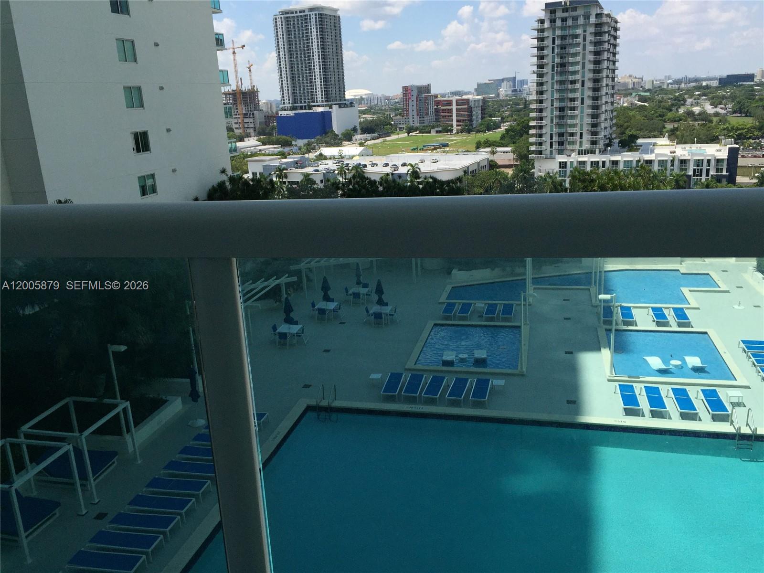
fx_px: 640
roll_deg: +3.1
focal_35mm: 29
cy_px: 286
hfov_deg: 61.7
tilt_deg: -16.1
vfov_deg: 48.2
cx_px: 382
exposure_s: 1/4950
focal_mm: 4.15
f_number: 2.2
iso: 32
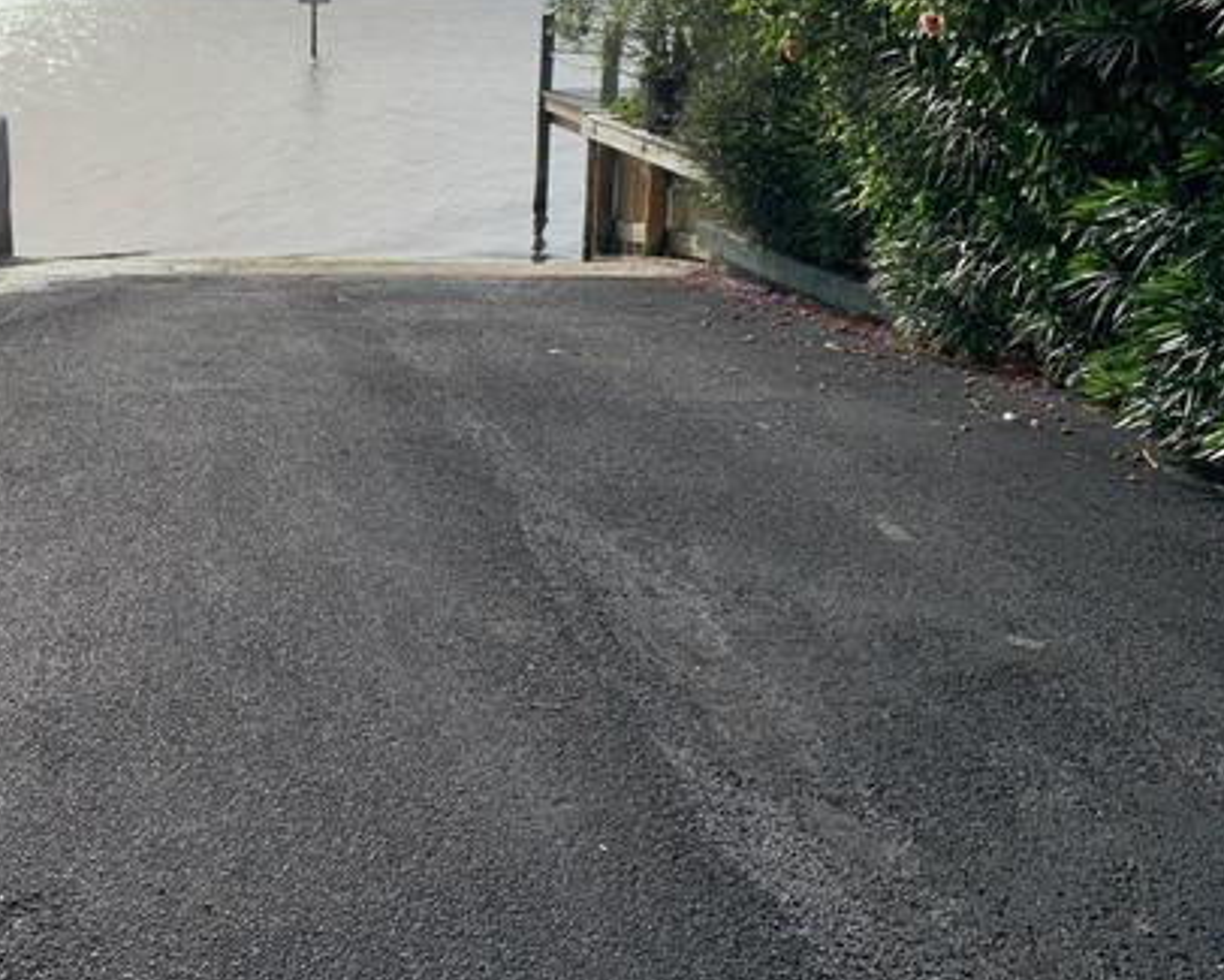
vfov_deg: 37.1
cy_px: 353
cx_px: 289
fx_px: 1449
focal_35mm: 40
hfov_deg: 44.1
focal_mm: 4.25
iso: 25
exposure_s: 1/5714
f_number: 1.8
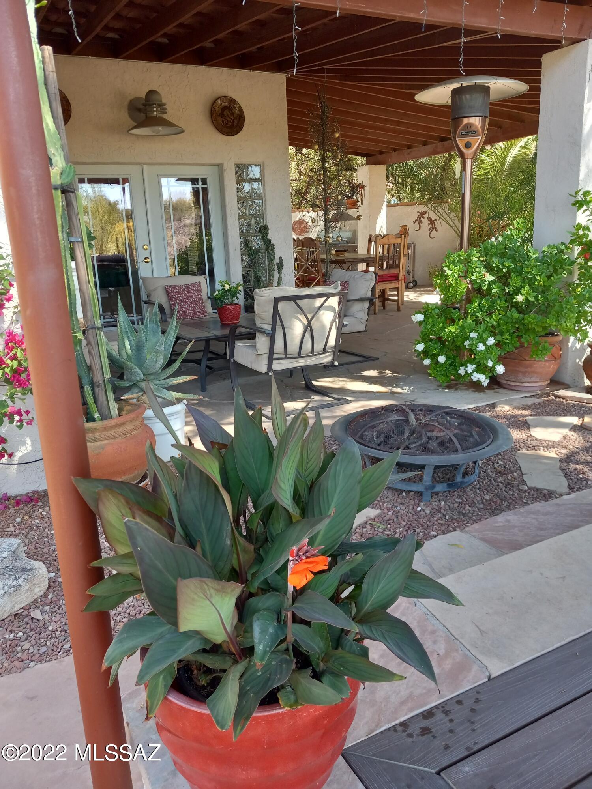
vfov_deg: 65.3
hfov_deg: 51.4
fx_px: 616
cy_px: 394
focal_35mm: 27
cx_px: 296
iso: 50
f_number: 1.8
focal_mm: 3.94
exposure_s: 1/120
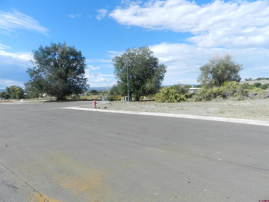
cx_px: 134
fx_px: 179
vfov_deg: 58.9
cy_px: 101
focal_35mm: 23
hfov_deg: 73.9
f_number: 4
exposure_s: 1/800
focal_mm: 4
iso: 160
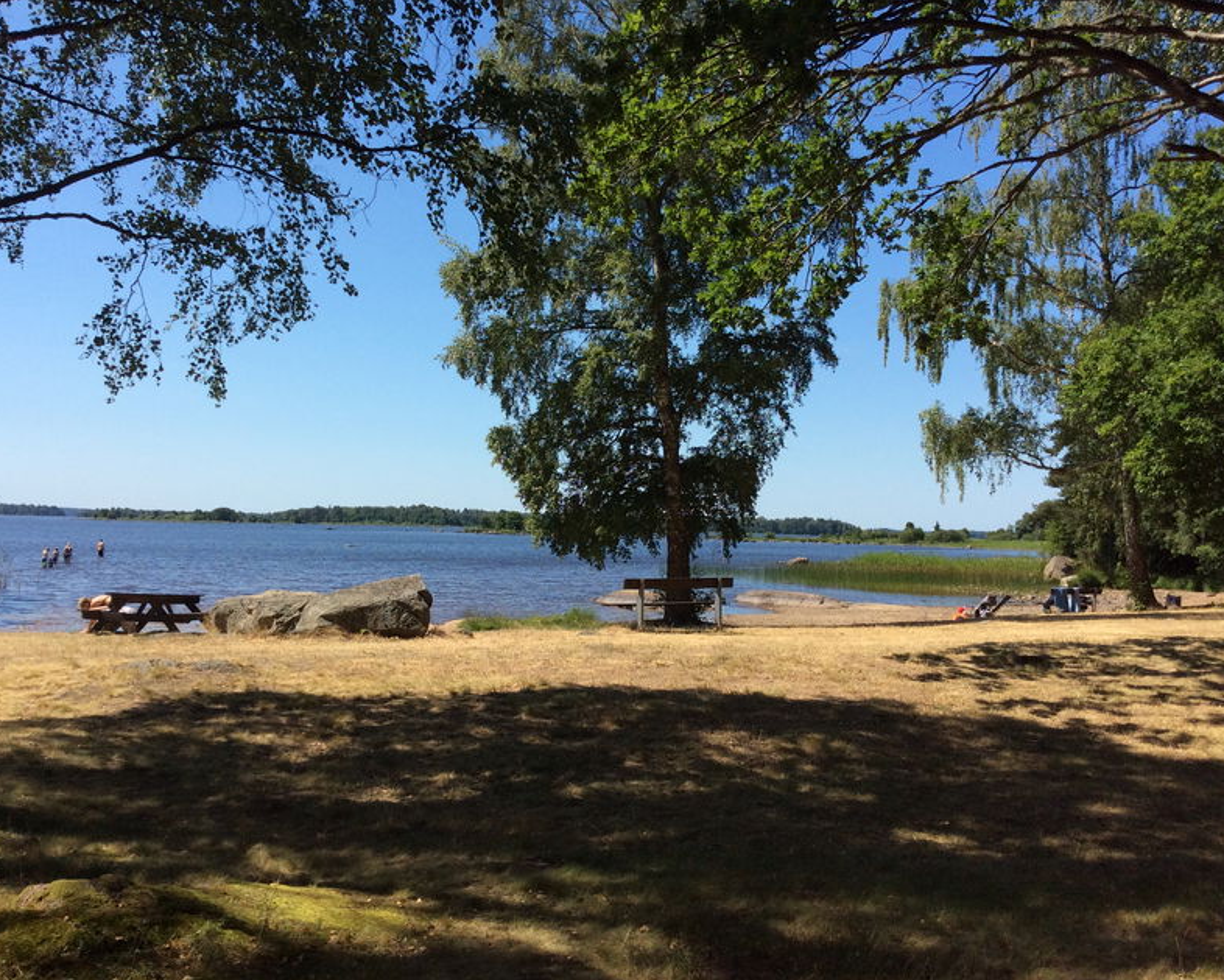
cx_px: 608
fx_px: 1232
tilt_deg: +1.7
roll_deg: -0.7
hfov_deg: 52.8
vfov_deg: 43.4
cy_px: 495
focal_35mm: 34
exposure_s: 1/1362
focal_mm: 3.3
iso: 32
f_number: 2.4
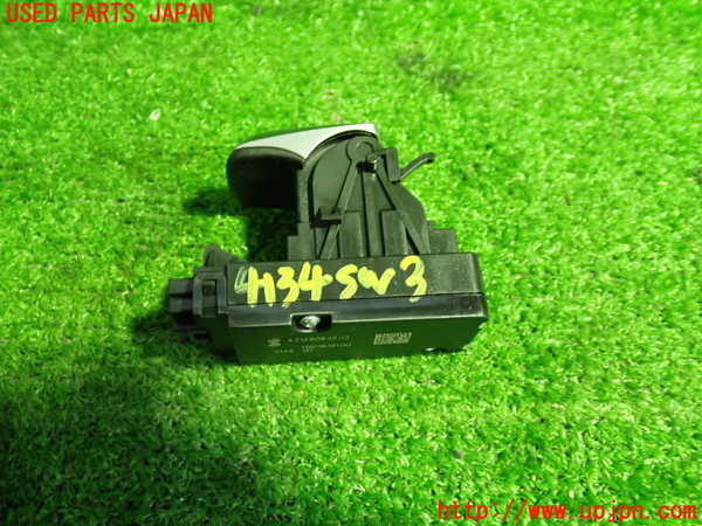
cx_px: 351
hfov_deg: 51.4
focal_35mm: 36
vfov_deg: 39.7
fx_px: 730
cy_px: 263
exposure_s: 1/40
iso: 800
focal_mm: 6.37
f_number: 2.5
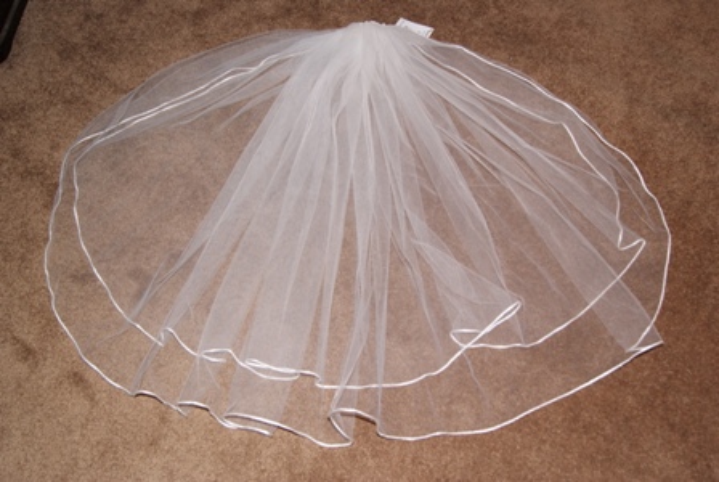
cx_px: 360
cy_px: 241
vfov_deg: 34.3
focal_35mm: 39
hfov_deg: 49.5
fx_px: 780
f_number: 5.6
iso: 400
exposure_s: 1/60
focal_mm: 26
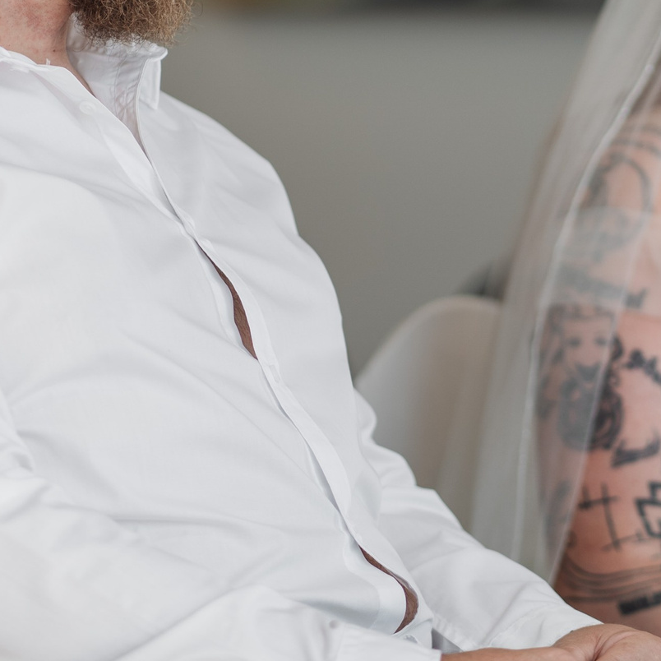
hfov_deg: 7.6
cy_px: 134
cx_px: 442
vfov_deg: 7.6
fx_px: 4969
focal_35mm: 230
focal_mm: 85
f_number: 2
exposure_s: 1/250
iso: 100
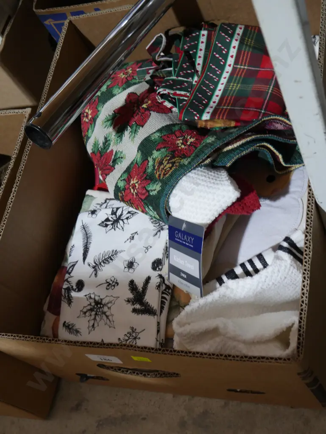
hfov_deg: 31.5
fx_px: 577
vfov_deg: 41.2
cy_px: 217
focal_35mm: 46
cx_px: 163
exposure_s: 1/60
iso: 1000
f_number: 5.1
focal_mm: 23
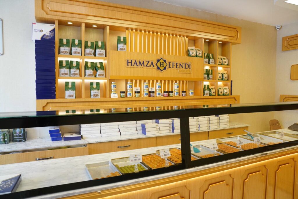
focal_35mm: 24
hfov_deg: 73.7
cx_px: 149
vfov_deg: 53.1
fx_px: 199
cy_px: 100
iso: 1250
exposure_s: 1/100
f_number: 5
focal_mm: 24
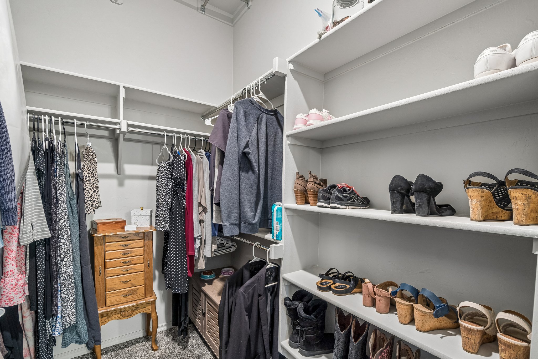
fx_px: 224
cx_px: 269
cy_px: 180
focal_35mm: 15
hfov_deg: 100.4
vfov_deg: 77.3
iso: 200
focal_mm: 10
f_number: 6.3
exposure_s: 1/8
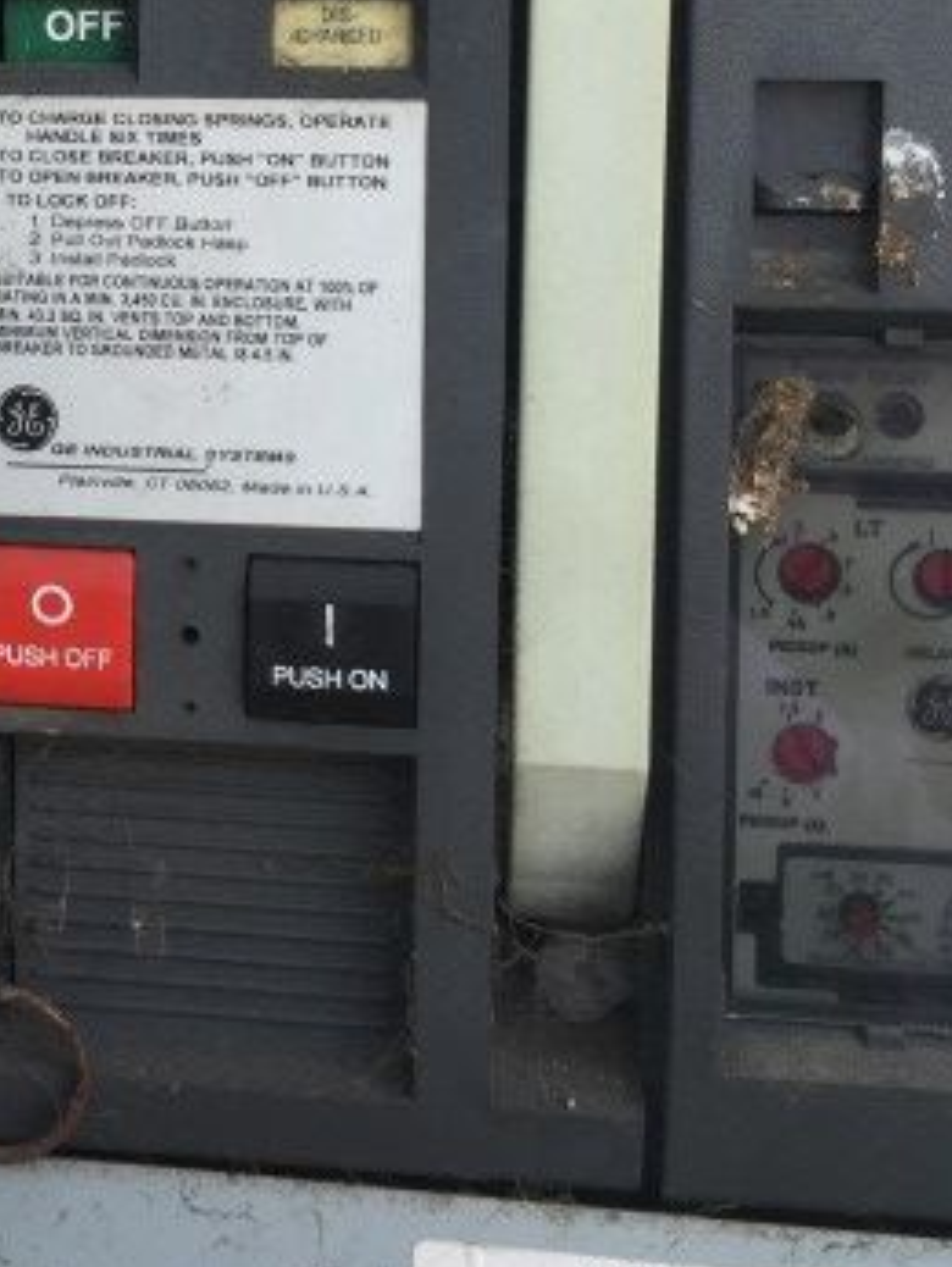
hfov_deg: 21.2
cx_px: 4
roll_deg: -0.7
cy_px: 143
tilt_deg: -5.2
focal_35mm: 67
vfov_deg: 27.9
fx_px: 2454
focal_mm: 4.15
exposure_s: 1/120
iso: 32
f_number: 2.2
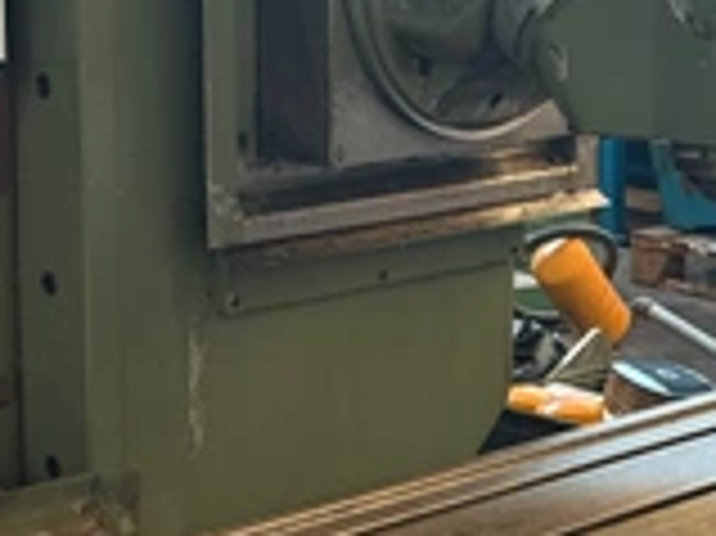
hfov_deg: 16.0
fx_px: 2501
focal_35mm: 121
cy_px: 266
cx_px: 698
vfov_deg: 12.2
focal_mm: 6.76
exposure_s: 1/45
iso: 250
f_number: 1.78
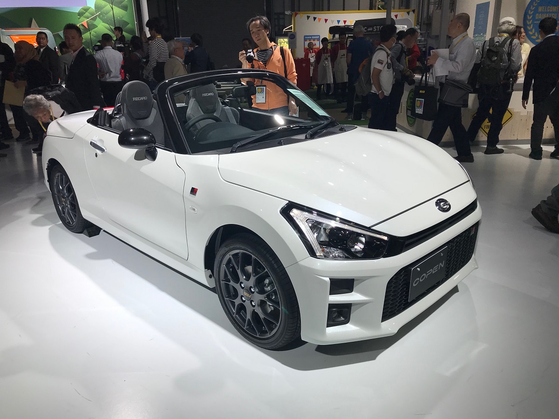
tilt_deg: -18.5
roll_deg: +1.2
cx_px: 280
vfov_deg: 49.7
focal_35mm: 28
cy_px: 210
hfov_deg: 63.4
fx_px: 452
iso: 20
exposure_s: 1/529
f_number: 1.8
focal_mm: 3.99
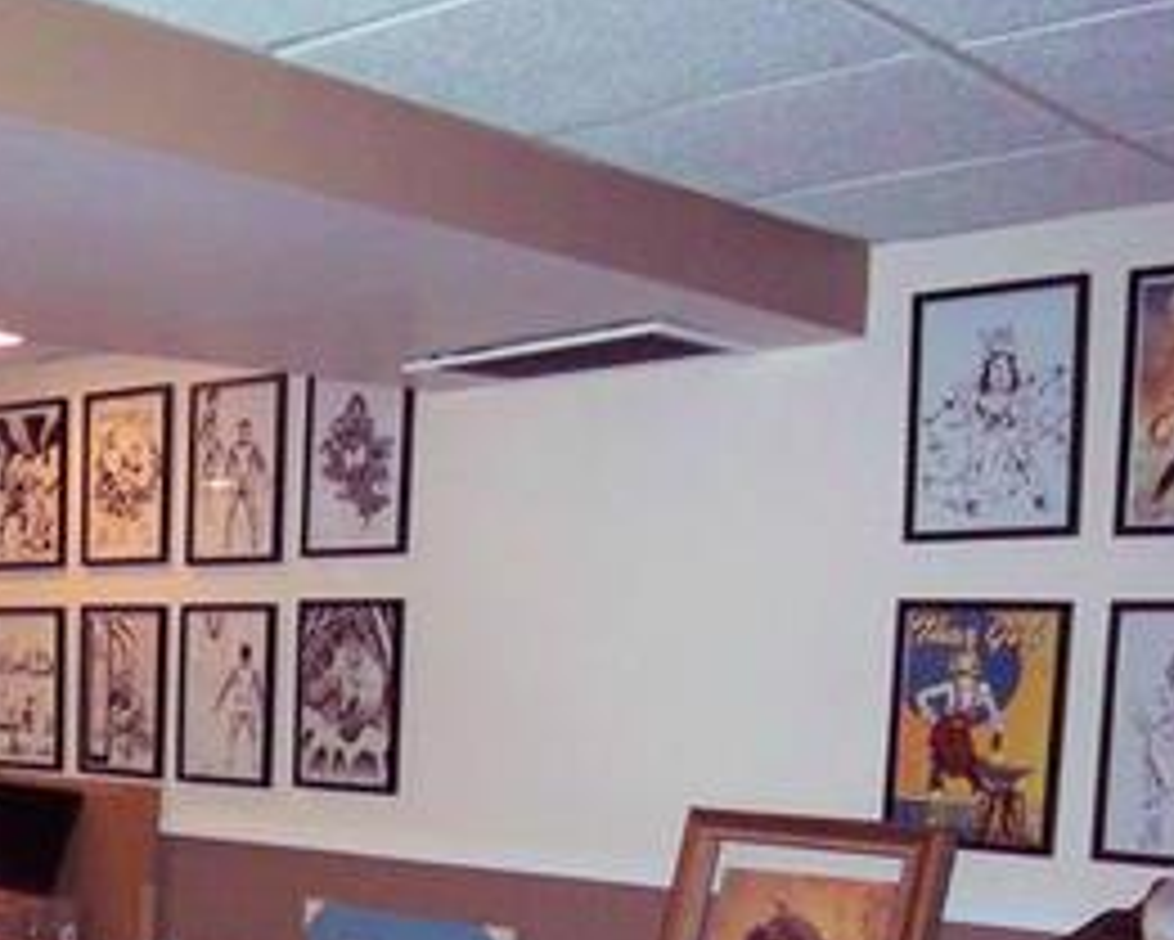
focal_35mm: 55
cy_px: 850
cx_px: -36
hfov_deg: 31.3
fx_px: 1912
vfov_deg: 26.7
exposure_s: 1/30
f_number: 2.8
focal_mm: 3.8
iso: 200
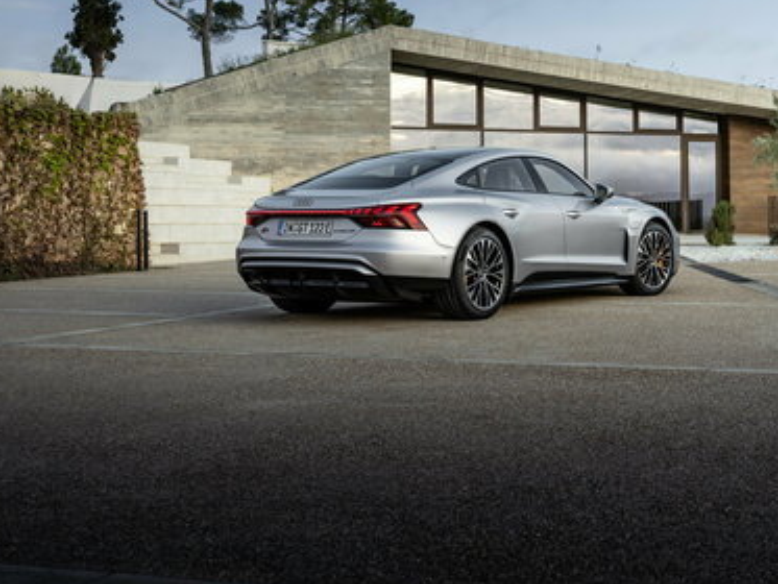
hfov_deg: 31.9
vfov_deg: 24.6
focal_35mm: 59
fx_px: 1326
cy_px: 173
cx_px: 606
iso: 400
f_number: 8
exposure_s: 1/15
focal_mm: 46.9
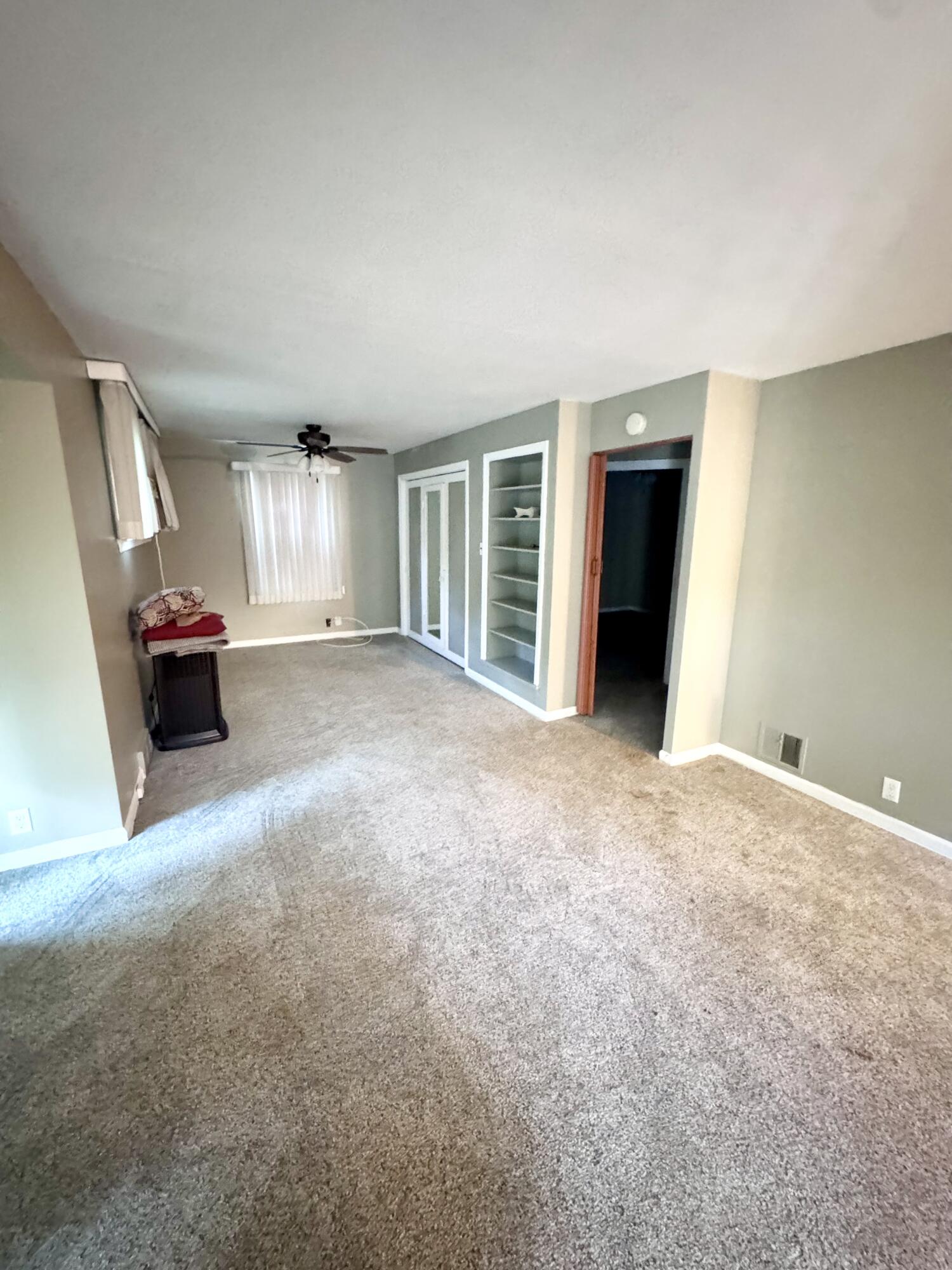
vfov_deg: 102.1
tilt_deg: -11.4
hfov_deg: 85.7
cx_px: 476
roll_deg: +2.5
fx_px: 513
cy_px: 635
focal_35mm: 14
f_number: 2.2
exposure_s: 1/30
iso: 1250
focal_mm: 2.22
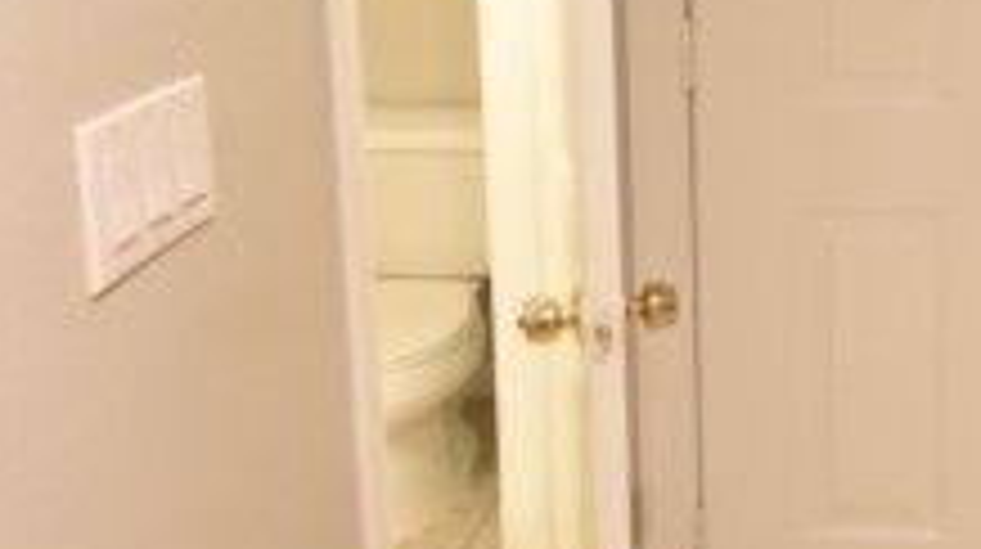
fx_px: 1351
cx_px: 963
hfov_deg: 36.2
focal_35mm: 52
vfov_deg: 21.9
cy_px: -32
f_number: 3.5
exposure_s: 1/20
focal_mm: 10
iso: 800
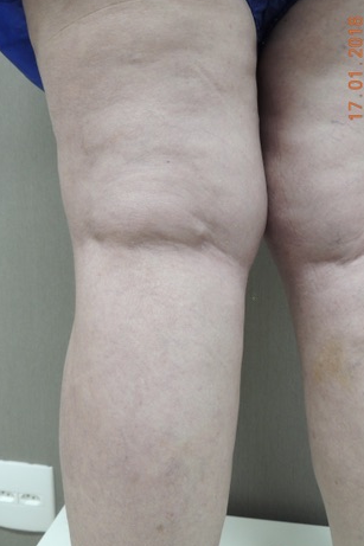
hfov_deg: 49.5
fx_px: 395
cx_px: 187
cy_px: 276
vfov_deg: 69.4
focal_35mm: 26
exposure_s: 1/30
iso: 220
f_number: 3
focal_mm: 4.3
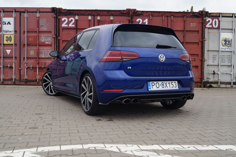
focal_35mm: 39
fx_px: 255
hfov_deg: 49.6
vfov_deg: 34.1
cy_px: 78
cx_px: 118
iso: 100
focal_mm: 26
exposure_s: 1/80
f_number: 7.1
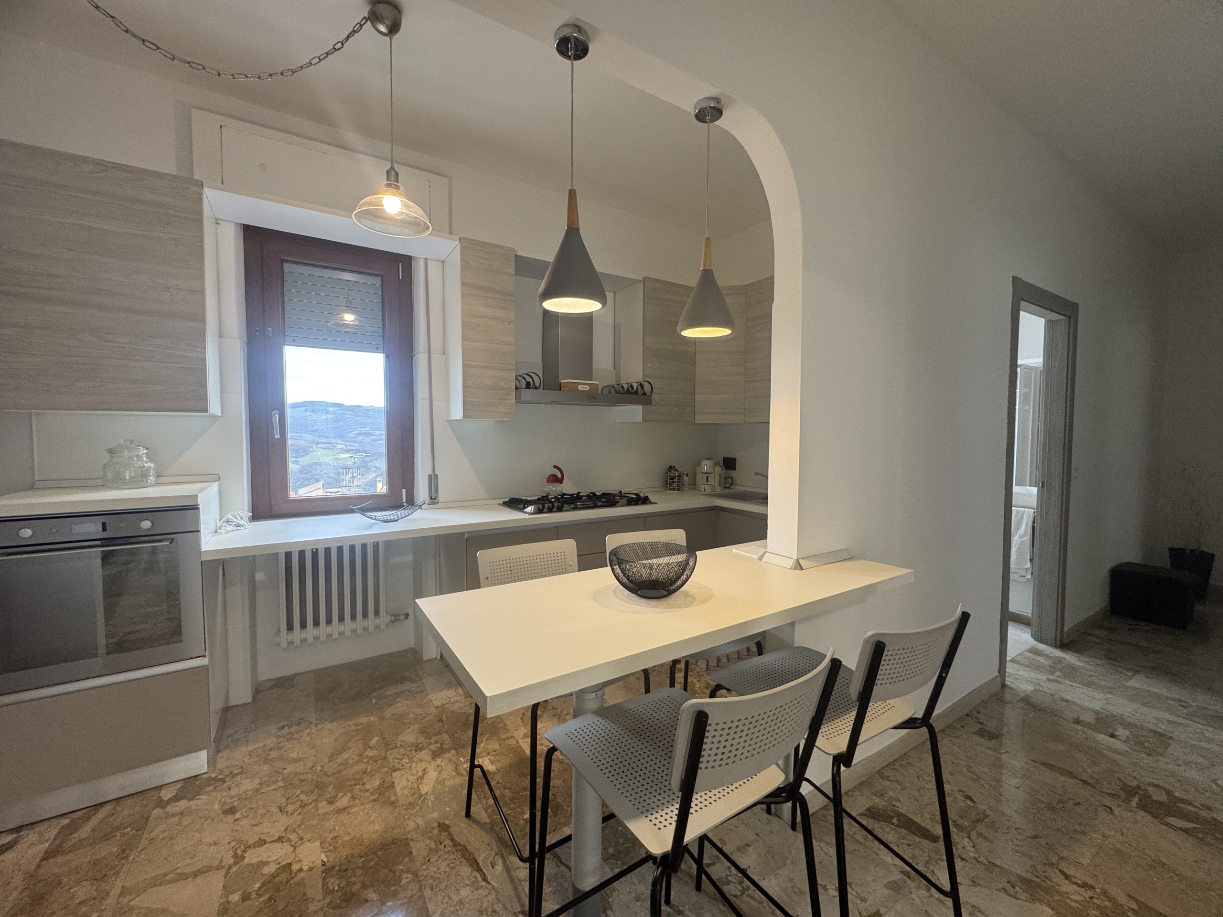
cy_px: 458
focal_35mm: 14
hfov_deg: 102.1
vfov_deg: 85.7
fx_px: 495
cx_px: 612
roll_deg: +0.5
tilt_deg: -3.3
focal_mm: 2.22
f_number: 2.2
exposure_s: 1/99
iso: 200
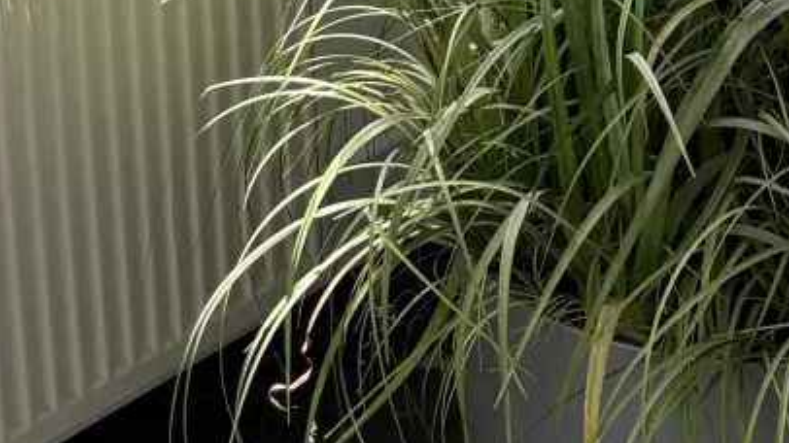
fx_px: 2802
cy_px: -155
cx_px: 851
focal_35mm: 134
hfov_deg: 15.6
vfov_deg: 8.9
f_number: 1.6
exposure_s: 1/174
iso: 64
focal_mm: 5.96
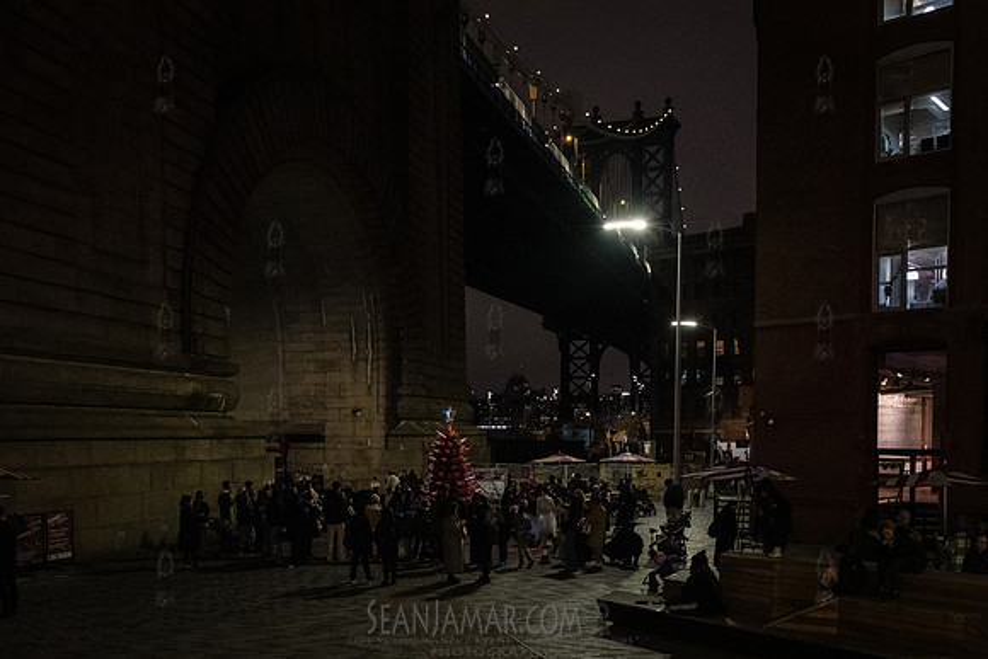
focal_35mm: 33
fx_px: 908
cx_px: 434
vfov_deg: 39.3
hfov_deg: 56.9
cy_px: 454
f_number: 3.2
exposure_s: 1/160
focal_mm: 24
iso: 8000
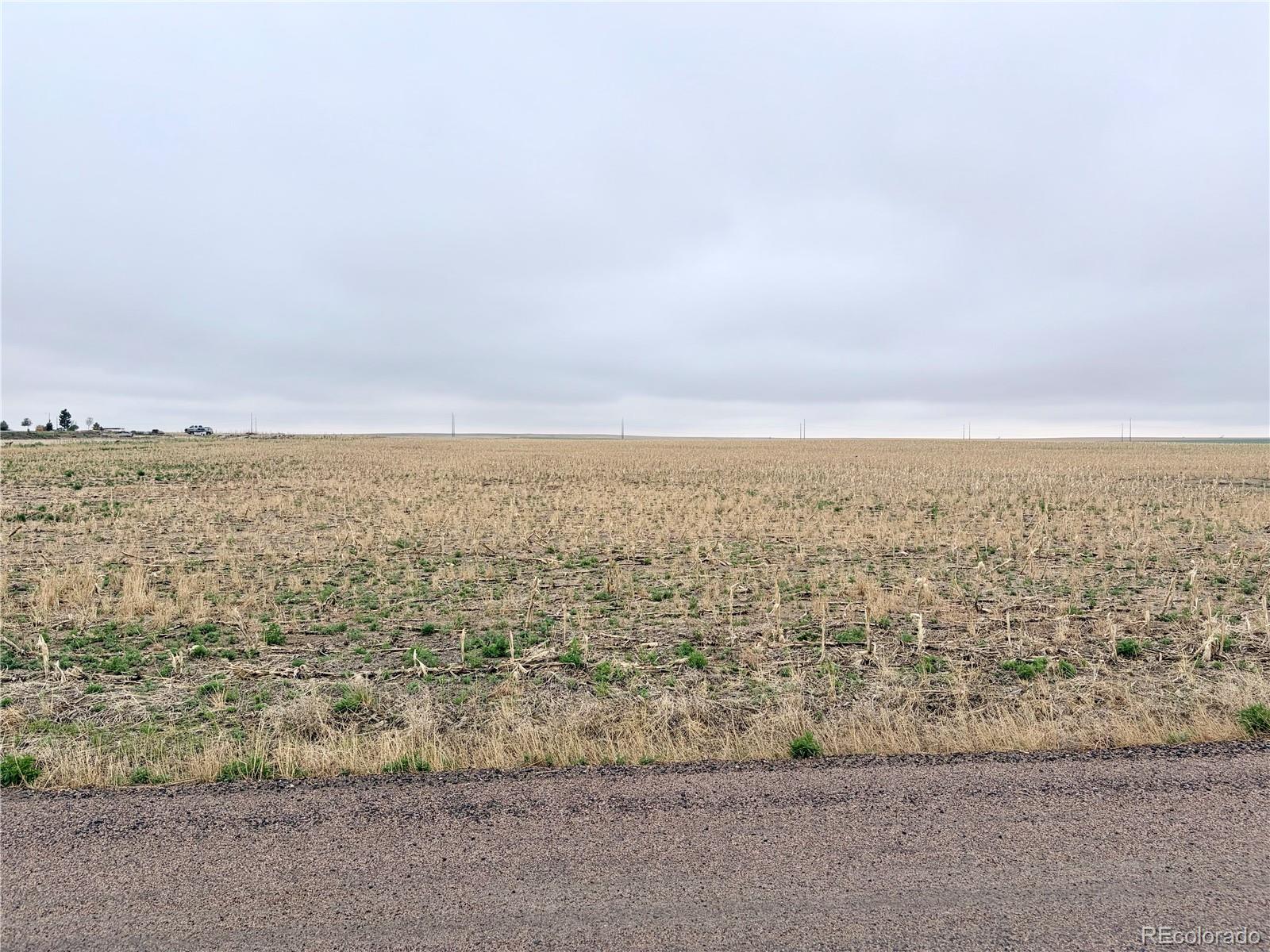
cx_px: 635
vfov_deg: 53.1
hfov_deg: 67.3
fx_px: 954
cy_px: 476
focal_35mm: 26
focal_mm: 5.96
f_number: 1.6
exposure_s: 1/1799
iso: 50
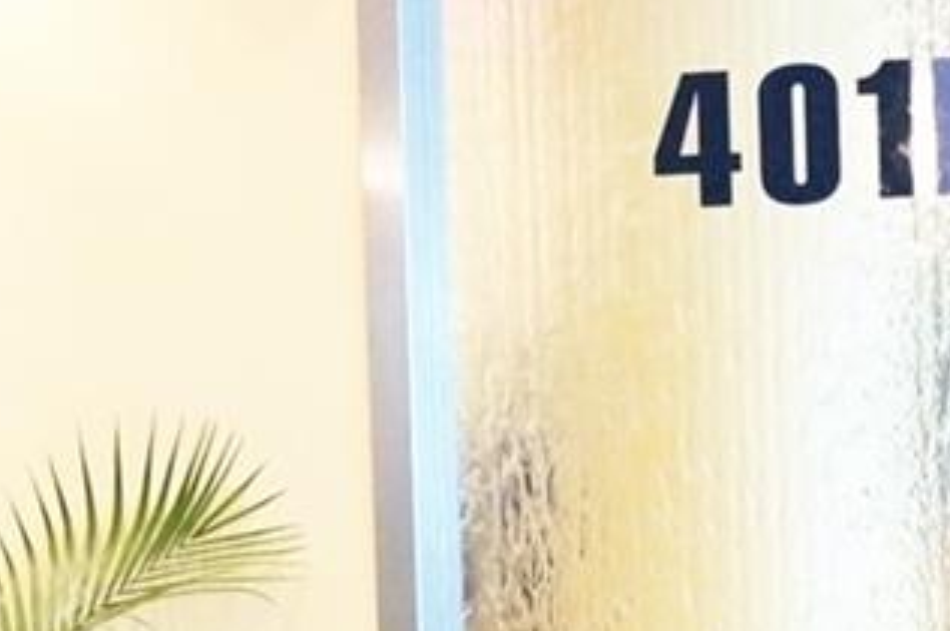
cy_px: 877
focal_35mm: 152
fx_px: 4007
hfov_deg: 13.5
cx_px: 673
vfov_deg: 8.8
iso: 3200
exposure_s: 1/125
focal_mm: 20
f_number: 2.8
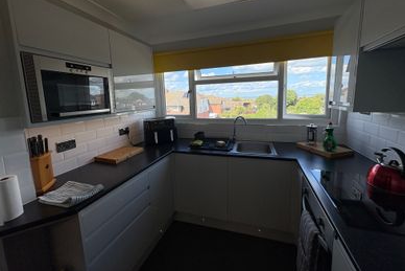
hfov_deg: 100.4
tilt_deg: -7.5
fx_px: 169
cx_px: 200
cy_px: 120
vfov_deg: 77.1
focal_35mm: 15
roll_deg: +2.6
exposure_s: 1/610
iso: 64
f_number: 2.2
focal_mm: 2.22
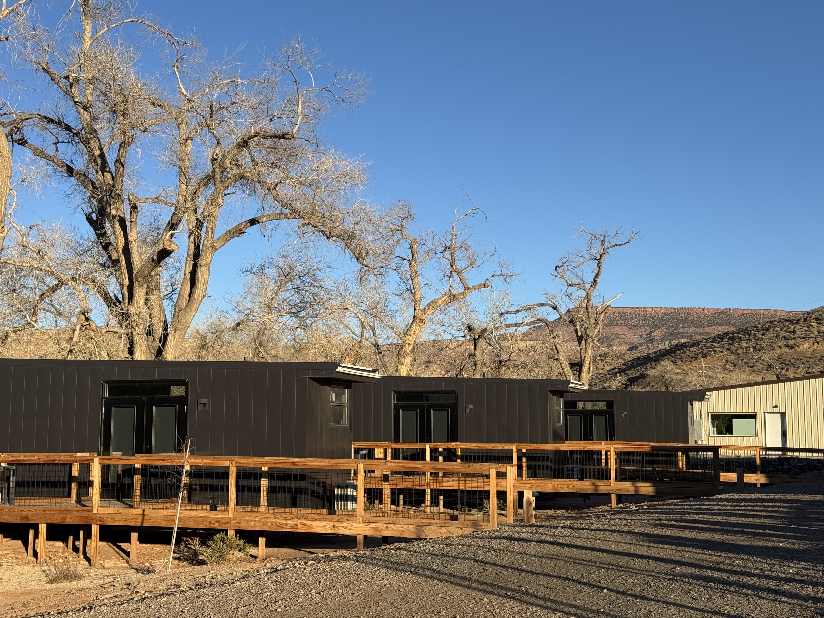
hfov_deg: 39.7
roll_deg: -1.1
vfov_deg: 30.3
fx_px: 1143
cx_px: 412
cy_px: 309
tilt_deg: +6.8
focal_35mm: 48
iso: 64
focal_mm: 6.76
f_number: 1.78
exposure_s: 1/3425
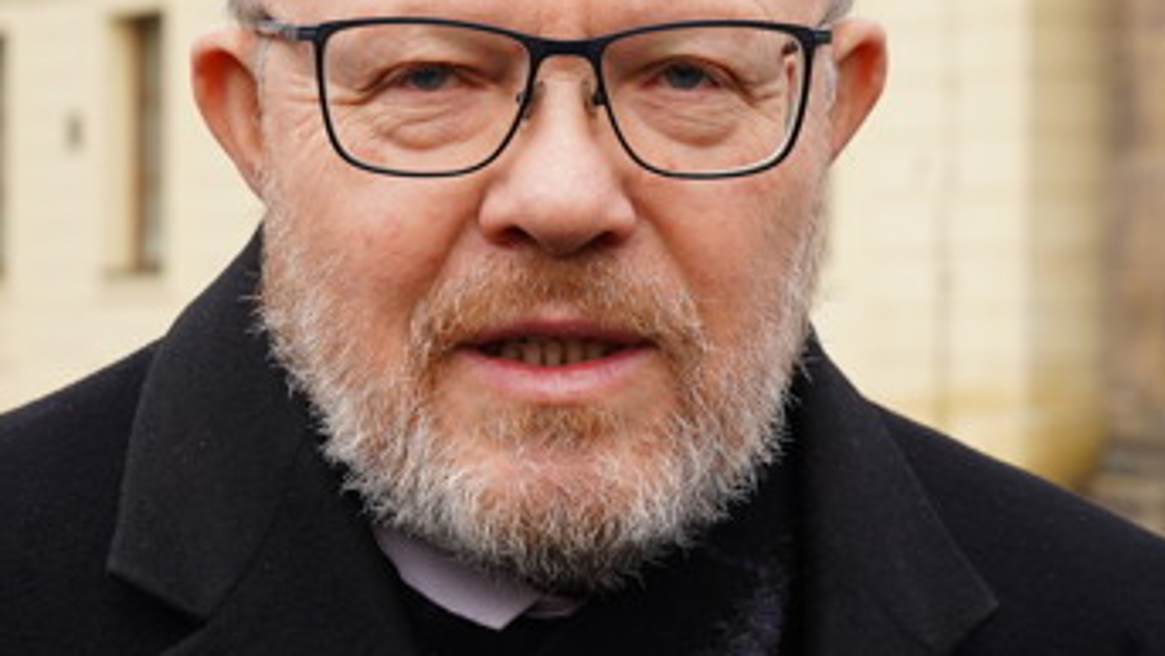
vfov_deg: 8.7
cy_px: 381
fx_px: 4294
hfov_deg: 15.4
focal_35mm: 139
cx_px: 513
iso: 800
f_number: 9
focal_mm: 66
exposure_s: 1/200
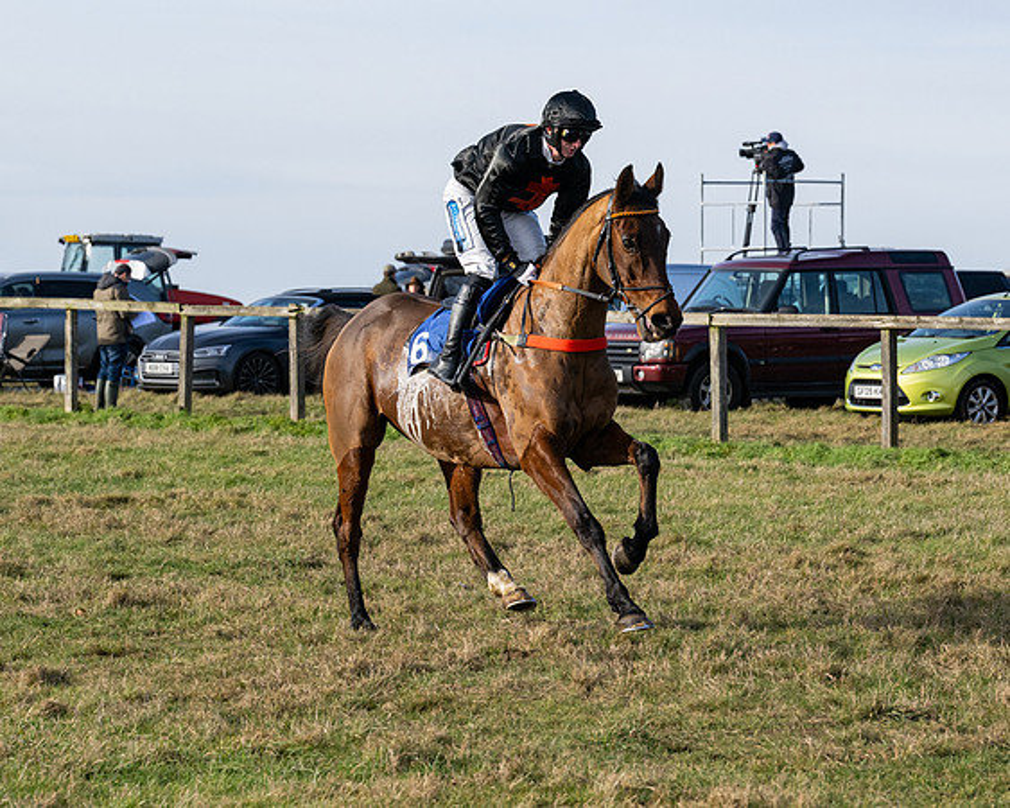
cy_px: 436
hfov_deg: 11.8
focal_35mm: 163
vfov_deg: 9.5
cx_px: 468
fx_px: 4868
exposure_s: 1/2500
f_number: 5
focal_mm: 94
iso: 400
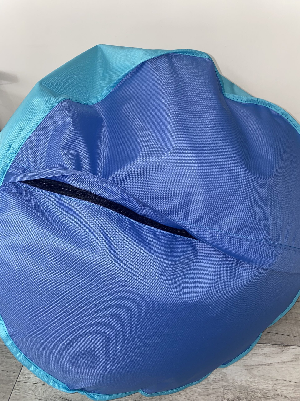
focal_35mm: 26
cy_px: 200
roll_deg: +5.5
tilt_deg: -38.1
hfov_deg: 53.1
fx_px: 300
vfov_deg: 67.3
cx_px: 150
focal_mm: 4.25
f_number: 1.8
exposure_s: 1/32
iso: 40
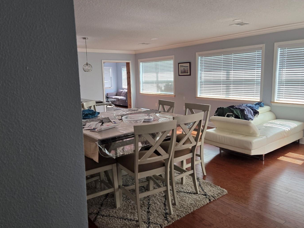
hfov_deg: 65.3
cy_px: 107
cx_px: 148
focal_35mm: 27
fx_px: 237
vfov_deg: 51.3
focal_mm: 5.4
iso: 100
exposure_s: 1/120
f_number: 1.8
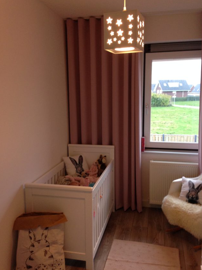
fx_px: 265
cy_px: 132
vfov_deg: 54.0
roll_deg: +0.2
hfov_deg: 41.8
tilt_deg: -9.6
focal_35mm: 34
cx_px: 102
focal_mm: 4.12
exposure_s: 1/20
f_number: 2.4
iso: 125
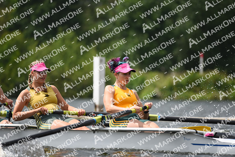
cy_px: 78
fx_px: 1959
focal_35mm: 300
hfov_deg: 6.9
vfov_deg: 4.6
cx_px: 118
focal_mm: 300
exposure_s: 1/1600
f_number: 4
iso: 125
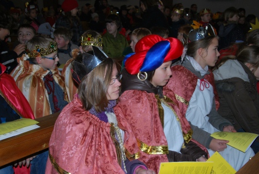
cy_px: 87
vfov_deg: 30.0
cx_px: 130
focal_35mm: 45
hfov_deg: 43.6
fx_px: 324
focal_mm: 30
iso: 200
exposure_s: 1/60
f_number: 4.2
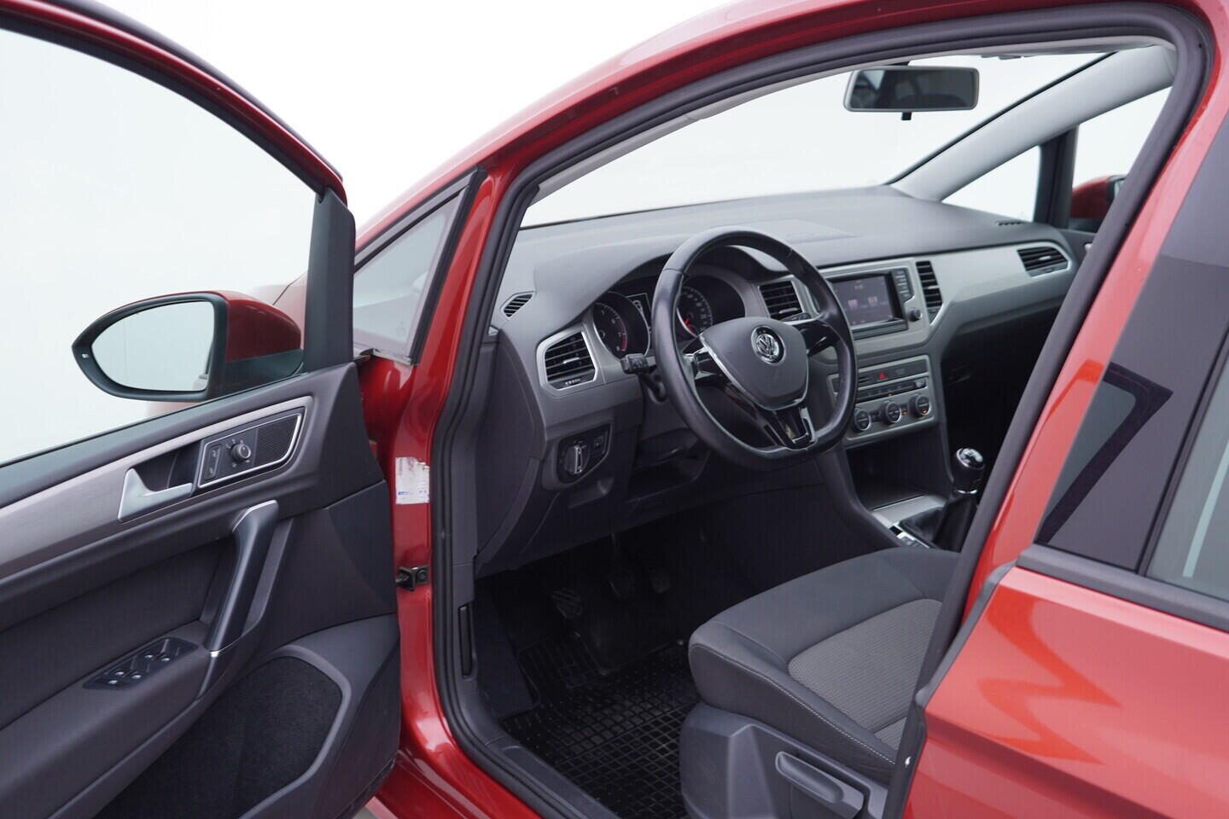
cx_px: 614
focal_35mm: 36
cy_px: 410
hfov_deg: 53.1
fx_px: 1229
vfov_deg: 36.9
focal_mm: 24
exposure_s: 1/50
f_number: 3.2
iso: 125
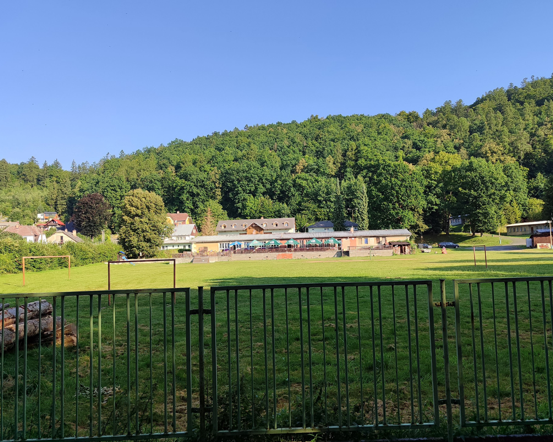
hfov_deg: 64.0
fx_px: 442
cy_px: 222
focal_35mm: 27
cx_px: 295
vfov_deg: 53.2
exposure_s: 1/458
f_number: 1.89
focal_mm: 5.95
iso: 50
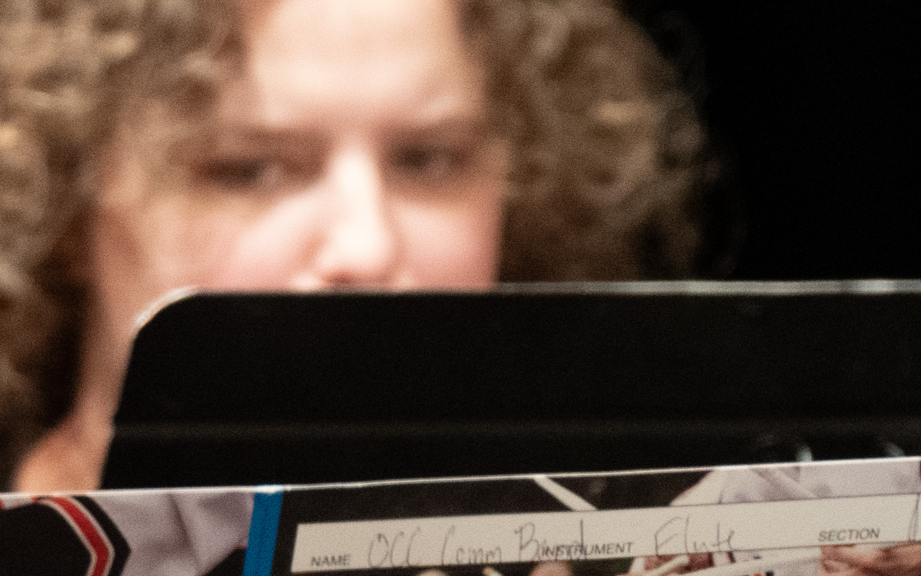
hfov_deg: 3.6
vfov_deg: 2.3
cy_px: 533
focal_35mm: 573
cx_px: -1224
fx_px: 14382
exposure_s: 1/60
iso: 5000
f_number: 6.3
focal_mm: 120
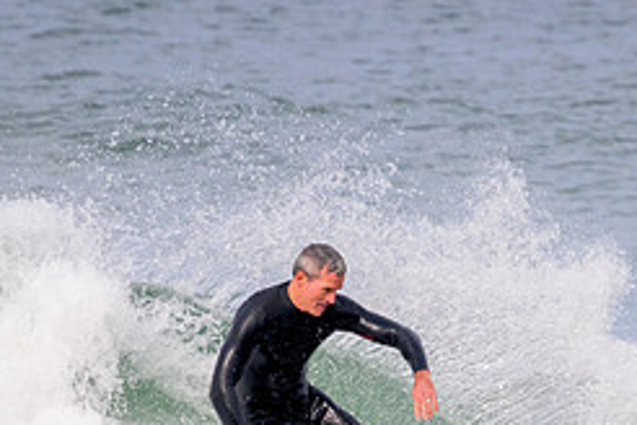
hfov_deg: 1.1
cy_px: 460
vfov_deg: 0.7
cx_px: 414
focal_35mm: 1884
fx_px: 33334
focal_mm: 800
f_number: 11
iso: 1600
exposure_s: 1/2000
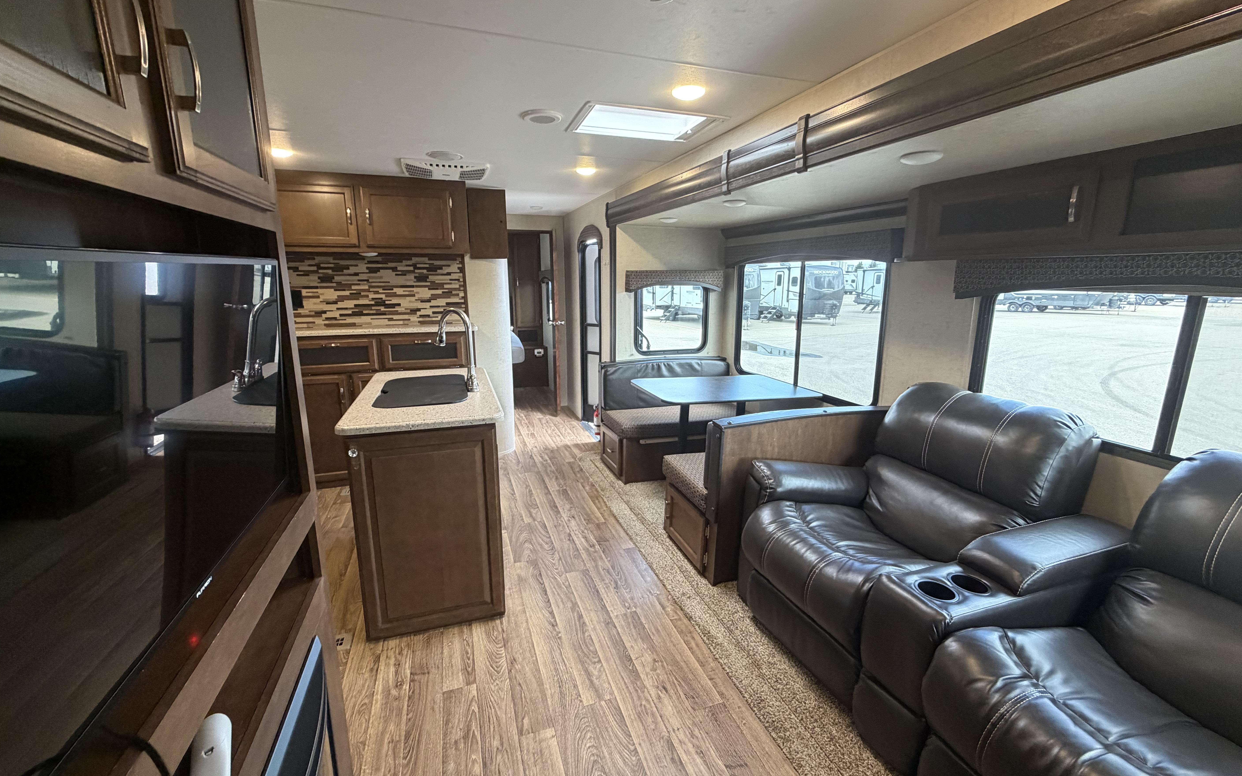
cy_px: 382
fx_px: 508
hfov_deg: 101.5
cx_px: 621
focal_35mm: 15
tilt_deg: -10.4
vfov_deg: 74.8
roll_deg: +1.0
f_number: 2.2
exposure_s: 1/66
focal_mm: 2.22
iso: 320
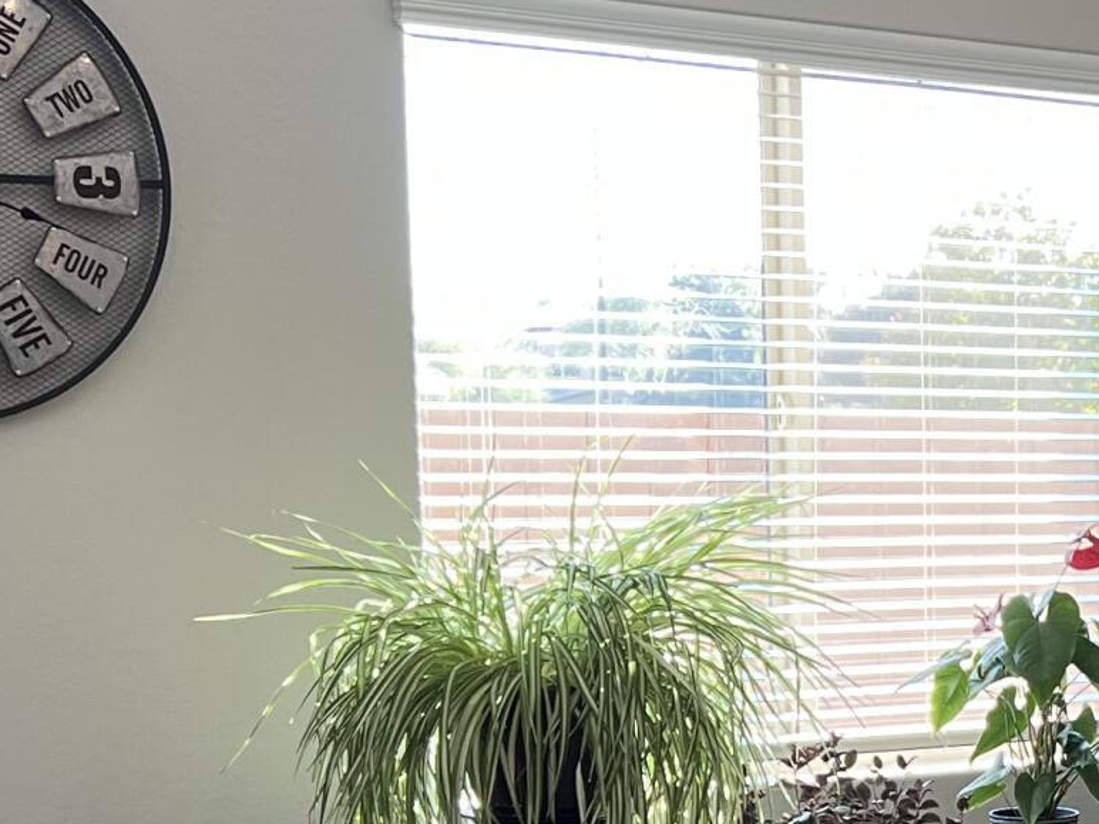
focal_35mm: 101
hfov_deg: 18.3
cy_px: 852
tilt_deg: -8.5
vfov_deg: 14.4
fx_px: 3207
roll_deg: +0.1
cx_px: 1354
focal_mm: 5.7
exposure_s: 1/120
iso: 100
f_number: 1.5
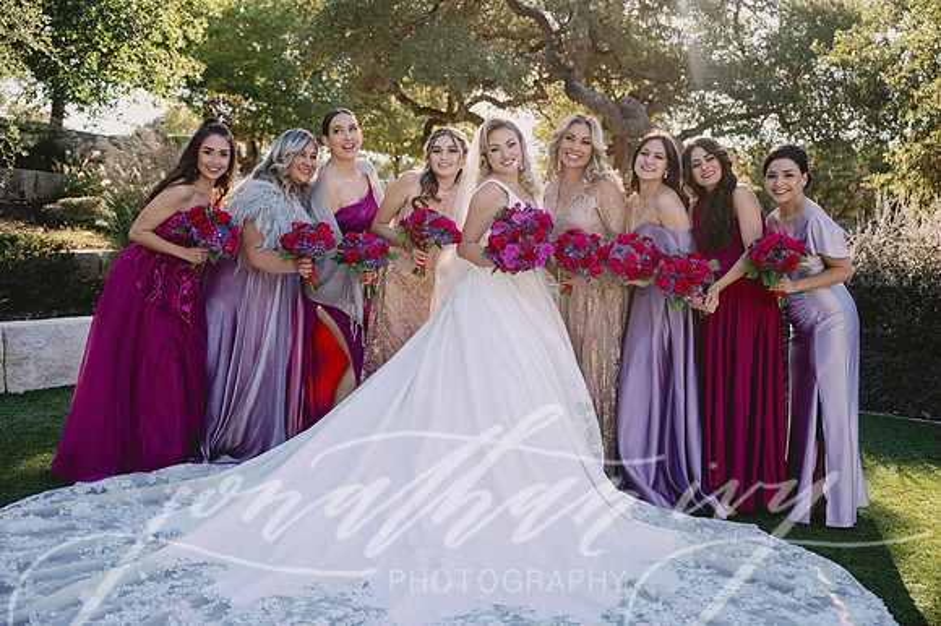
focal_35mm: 38
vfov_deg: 35.0
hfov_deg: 50.7
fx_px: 993
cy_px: 313
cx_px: 470
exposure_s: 1/320
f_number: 2.8
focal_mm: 38
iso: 80
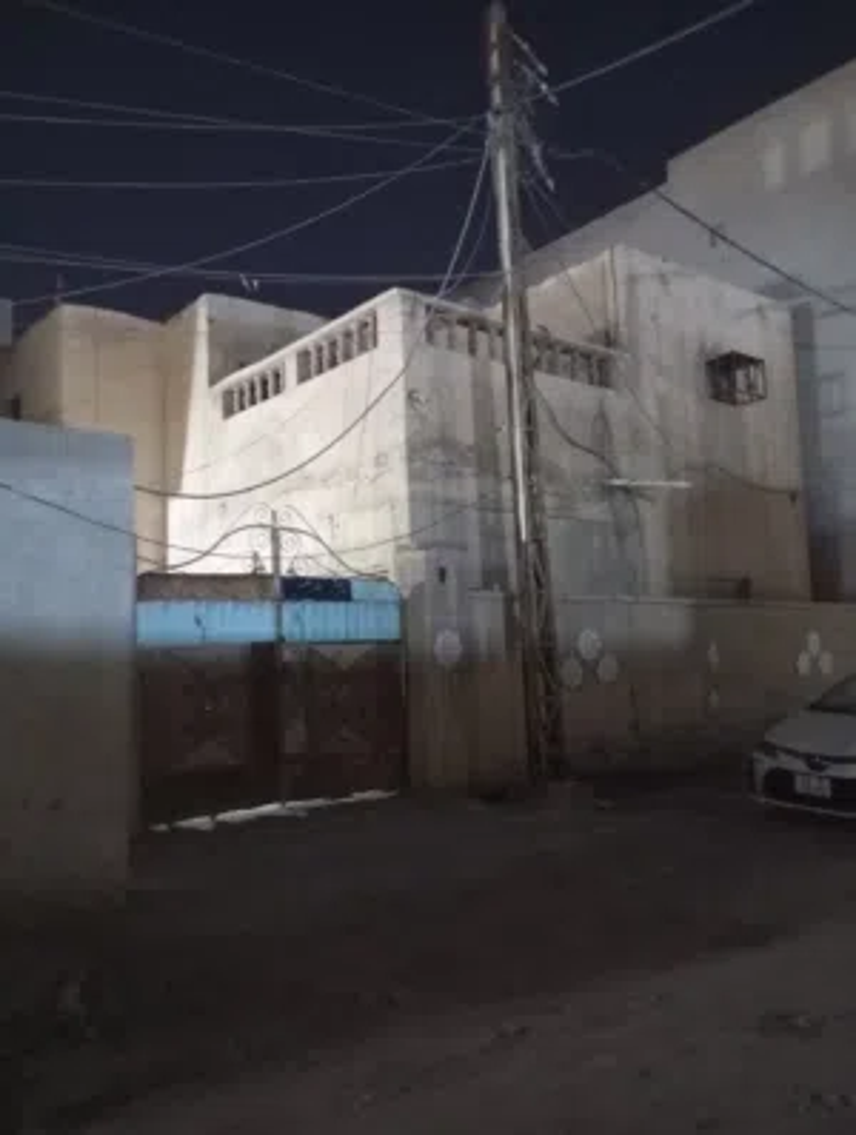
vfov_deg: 63.4
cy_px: 568
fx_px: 920
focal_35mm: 28
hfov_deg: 49.9
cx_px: 428
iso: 12600
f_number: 1.8
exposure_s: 1/14.3
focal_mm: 4.27
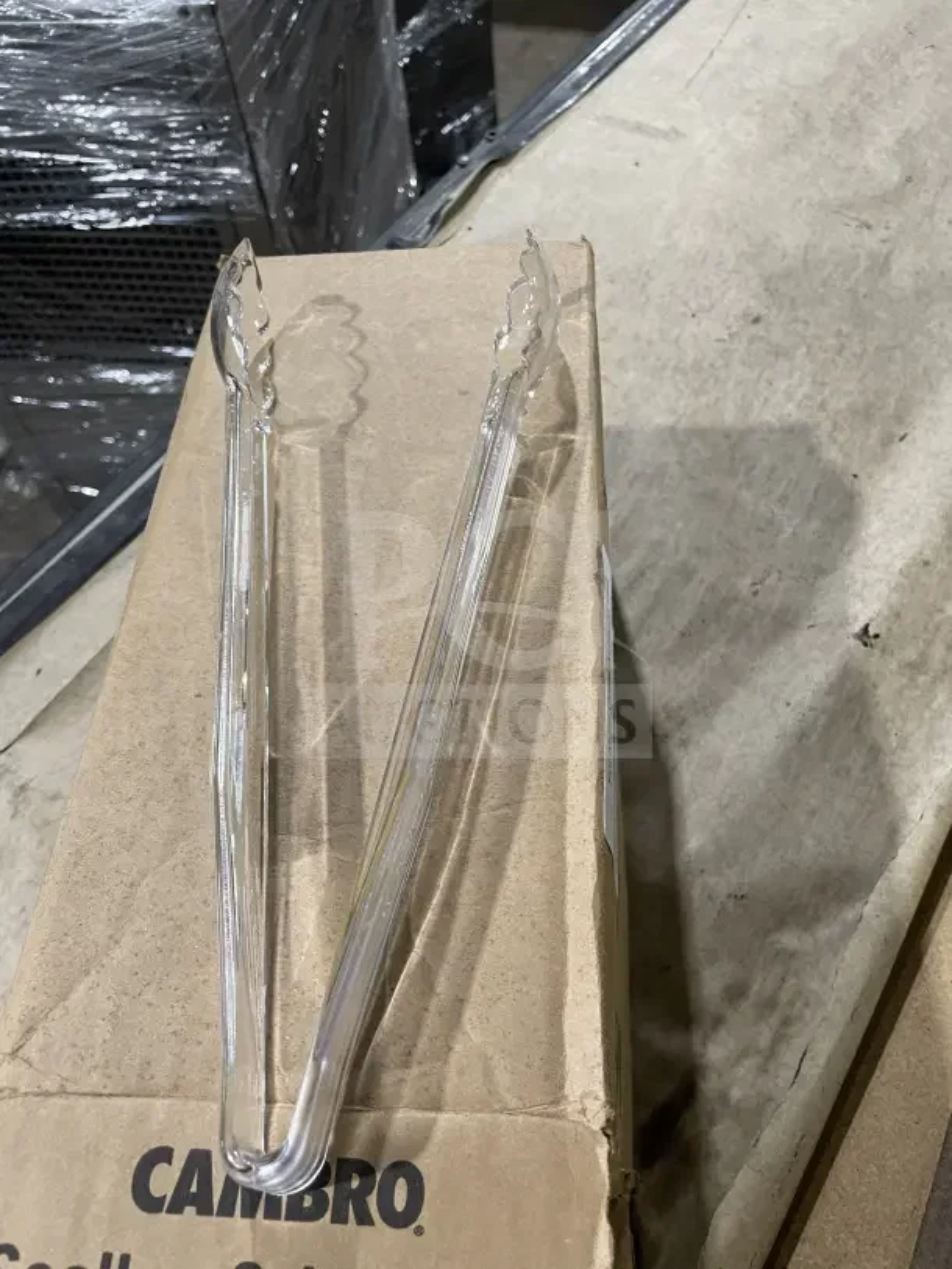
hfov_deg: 53.1
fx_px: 953
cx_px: 476
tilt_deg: -55.4
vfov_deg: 67.3
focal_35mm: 26
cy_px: 634
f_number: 1.6
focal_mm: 4.2
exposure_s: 1/60
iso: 125
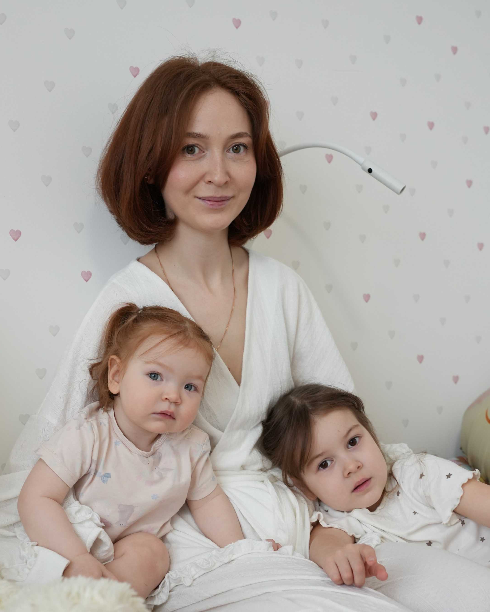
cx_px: 257
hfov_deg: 24.2
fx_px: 1142
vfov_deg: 30.0
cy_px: 357
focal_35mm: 63
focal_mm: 47
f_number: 4.5
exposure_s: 1/160
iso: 1000
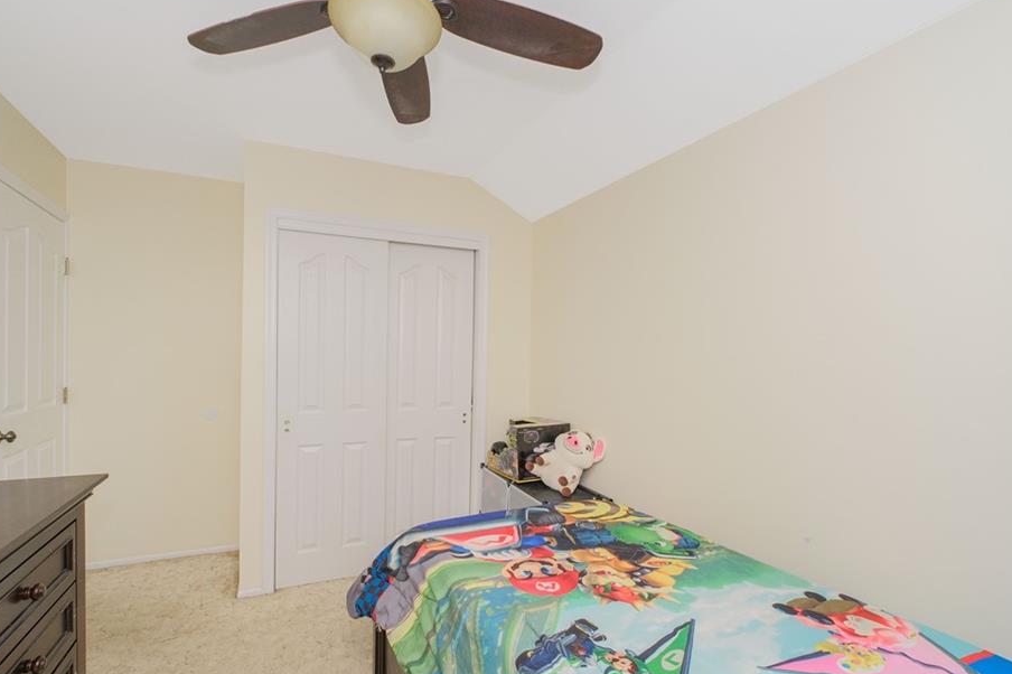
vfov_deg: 70.3
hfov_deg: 93.1
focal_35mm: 17
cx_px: 468
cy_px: 366
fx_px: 478
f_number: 8
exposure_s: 1/60
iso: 500
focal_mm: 10
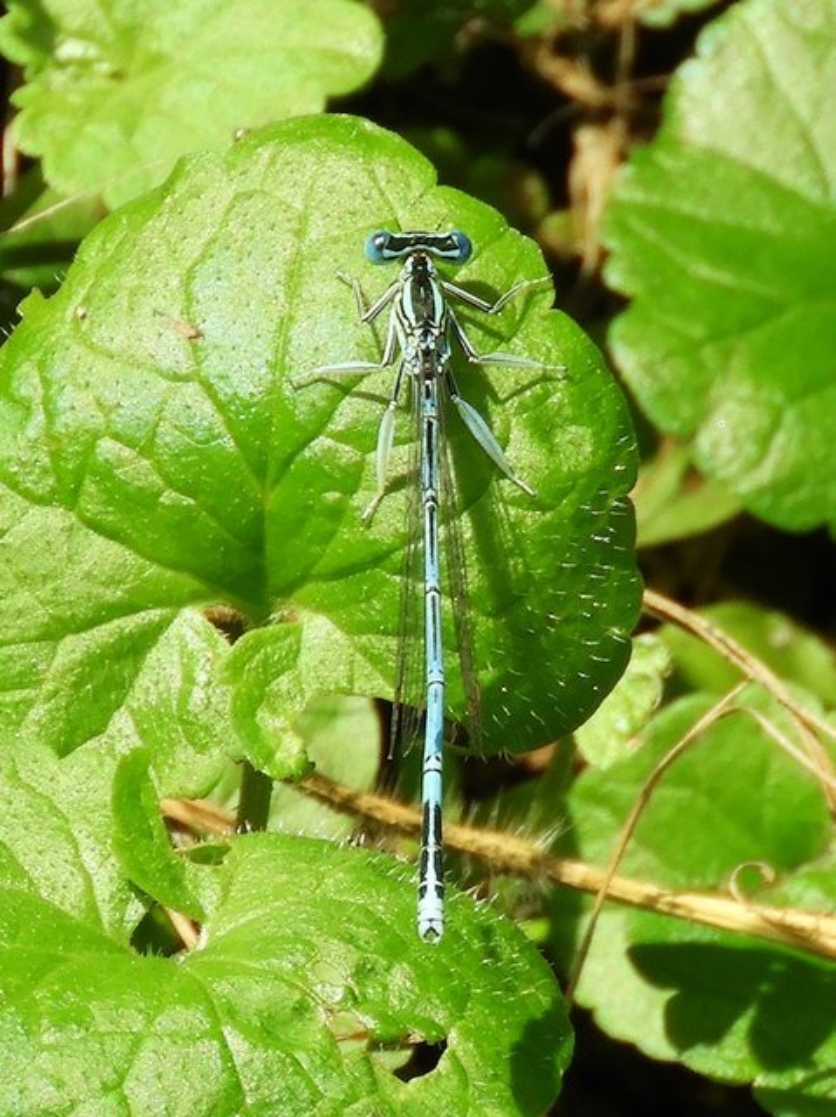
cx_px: 418
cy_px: 558
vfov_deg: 4.4
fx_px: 14510
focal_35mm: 450
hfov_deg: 3.3
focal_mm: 80.6
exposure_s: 1/250
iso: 100
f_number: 5.6
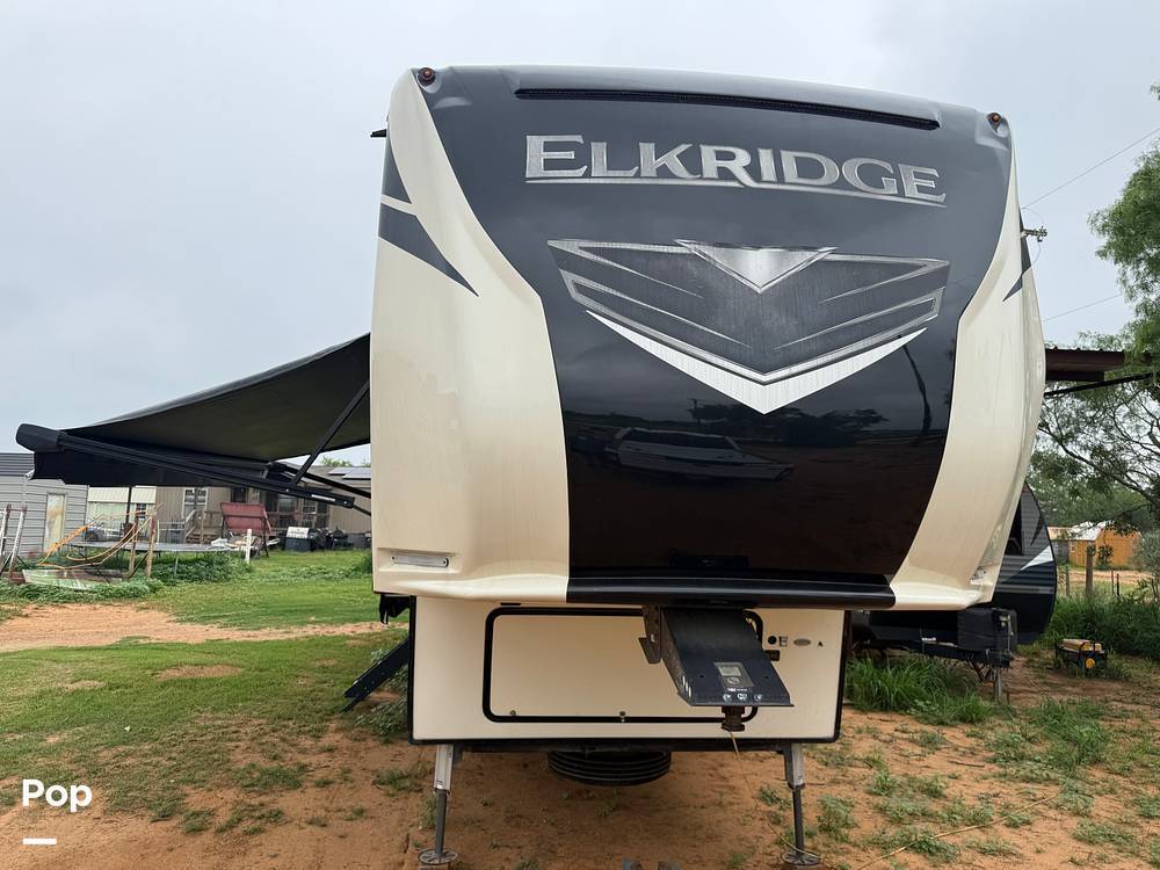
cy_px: 435
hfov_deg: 71.6
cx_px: 580
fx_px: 804
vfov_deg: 56.8
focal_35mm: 24
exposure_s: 1/2232
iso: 80
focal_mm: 6.76
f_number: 1.78
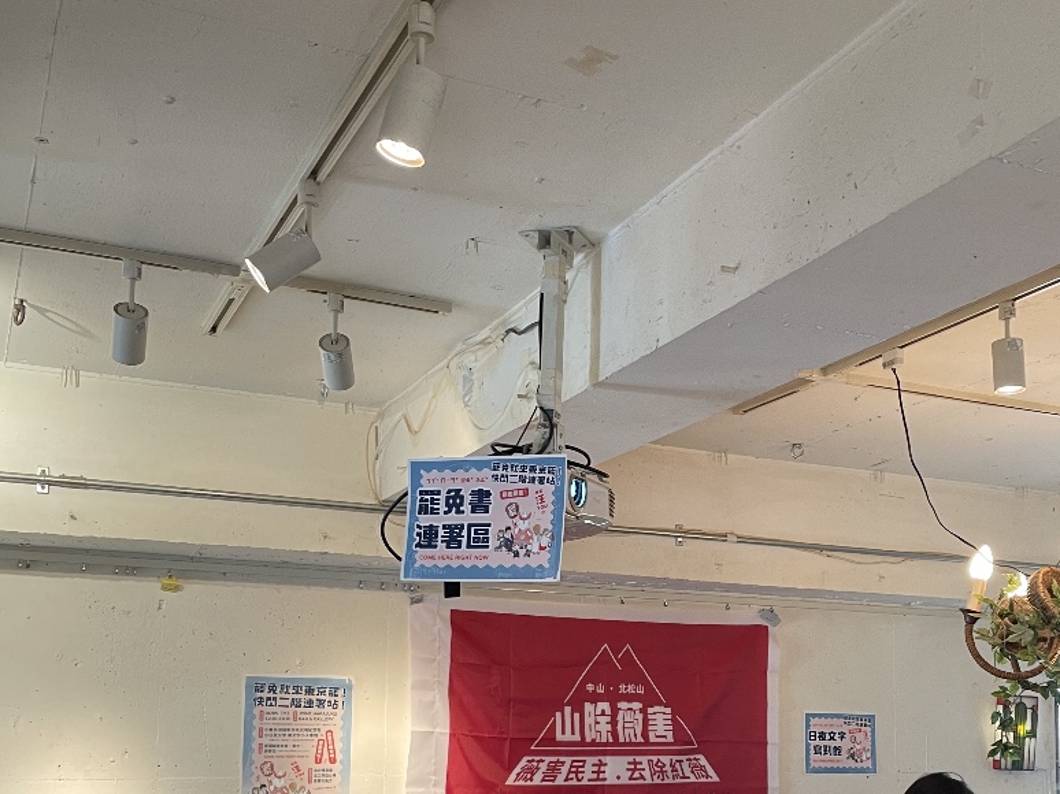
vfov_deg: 32.5
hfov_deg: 43.6
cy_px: 652
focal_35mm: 43
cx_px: 655
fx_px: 1316
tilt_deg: +4.6
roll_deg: +0.0
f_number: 1.6
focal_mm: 4.2
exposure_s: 1/50
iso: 125
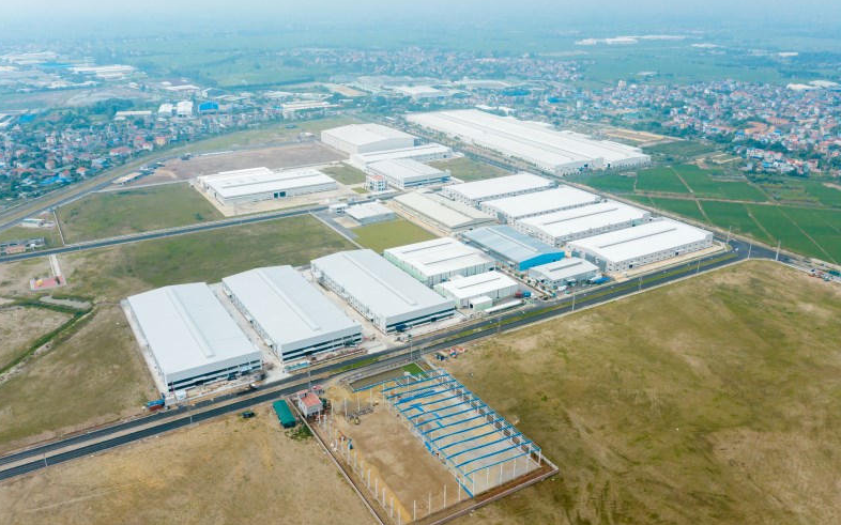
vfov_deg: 43.1
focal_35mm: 29
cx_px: 421
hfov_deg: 64.6
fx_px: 665
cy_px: 272
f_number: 6.3
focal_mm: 10.26
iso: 200
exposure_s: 1/800
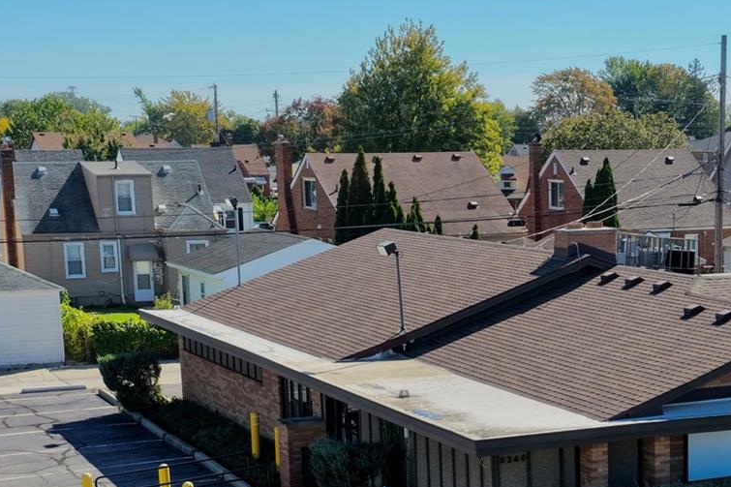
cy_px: 450
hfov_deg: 25.5
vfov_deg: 17.6
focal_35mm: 76
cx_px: 709
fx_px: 1543
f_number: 2.8
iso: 400
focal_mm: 14.45
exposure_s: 1/2500
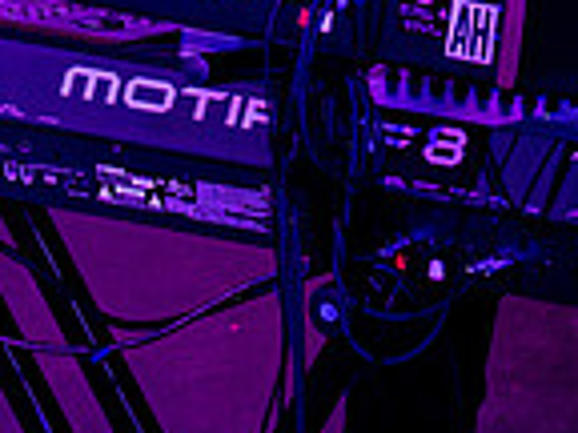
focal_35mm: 1025
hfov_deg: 1.9
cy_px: -490
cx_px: 78
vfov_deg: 1.4
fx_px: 17115
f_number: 4
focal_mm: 200
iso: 3200
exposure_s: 1/250
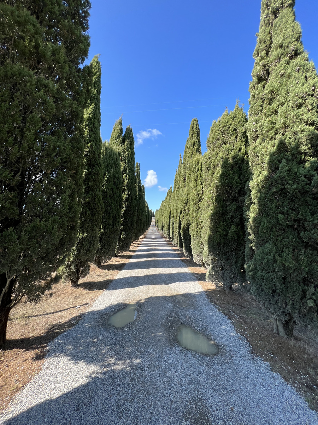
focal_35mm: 13
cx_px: 159
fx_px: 159
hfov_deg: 89.9
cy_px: 212
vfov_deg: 106.2
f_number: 1.8
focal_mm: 1.57
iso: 32
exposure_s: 1/815
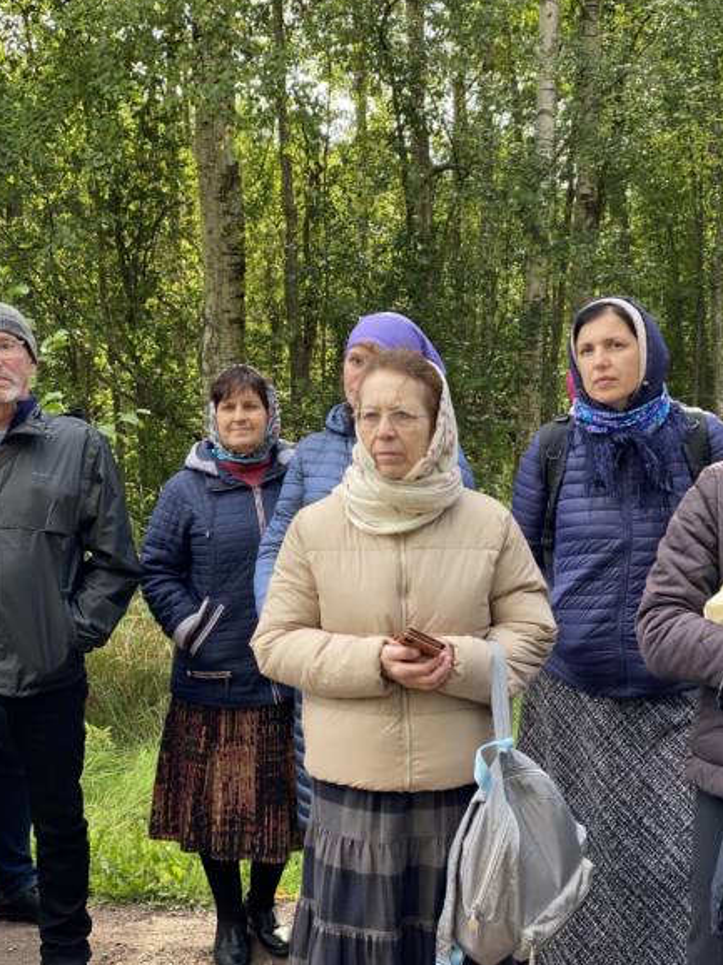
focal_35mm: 54
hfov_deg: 27.0
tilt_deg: -5.4
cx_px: 354
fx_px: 1505
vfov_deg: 35.6
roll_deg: -1.0
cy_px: 477
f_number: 2
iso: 32
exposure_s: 1/122
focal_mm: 6
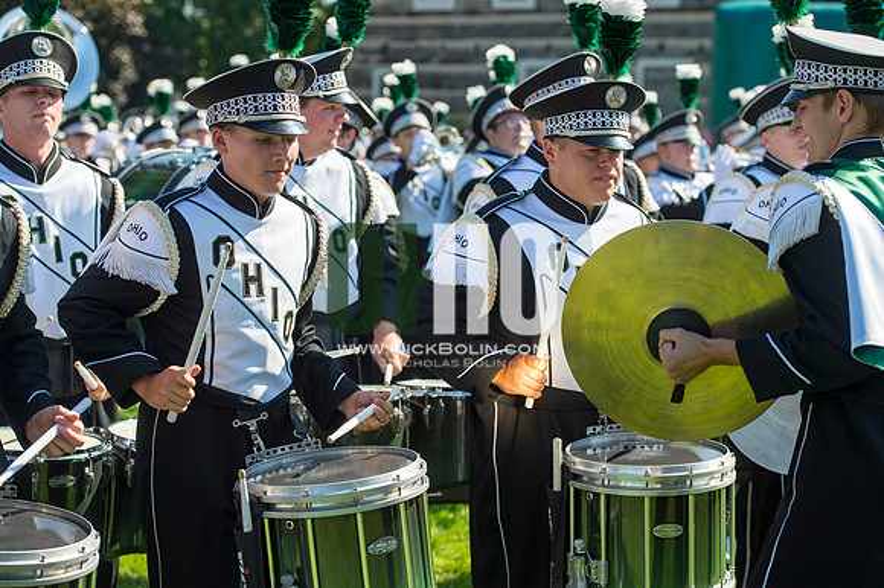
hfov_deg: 23.9
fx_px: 2086
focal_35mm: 85
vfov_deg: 16.1
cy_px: 294
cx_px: 442
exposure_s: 1/1000
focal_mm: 85
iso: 200
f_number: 4.5
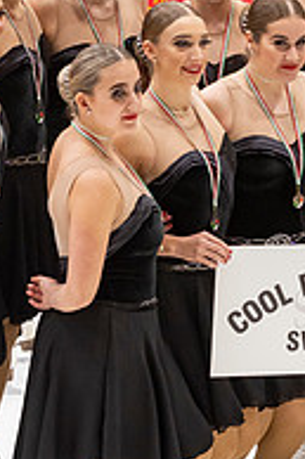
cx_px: 469
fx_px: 4061
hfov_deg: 4.3
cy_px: 112
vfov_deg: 6.5
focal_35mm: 319
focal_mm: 70
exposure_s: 1/125
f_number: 4.5
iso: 800
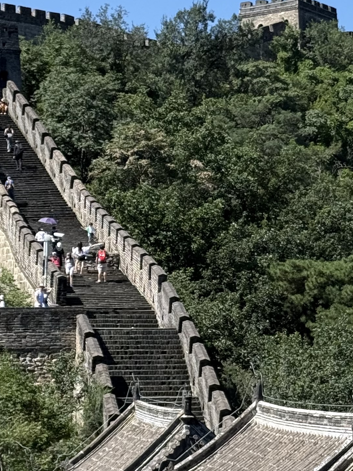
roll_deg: -0.9
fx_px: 1822
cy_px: 252
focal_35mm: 134
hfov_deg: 11.1
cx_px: 167
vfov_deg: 14.7
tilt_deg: +2.9
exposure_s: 1/3378
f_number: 1.78
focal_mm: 6.76
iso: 64
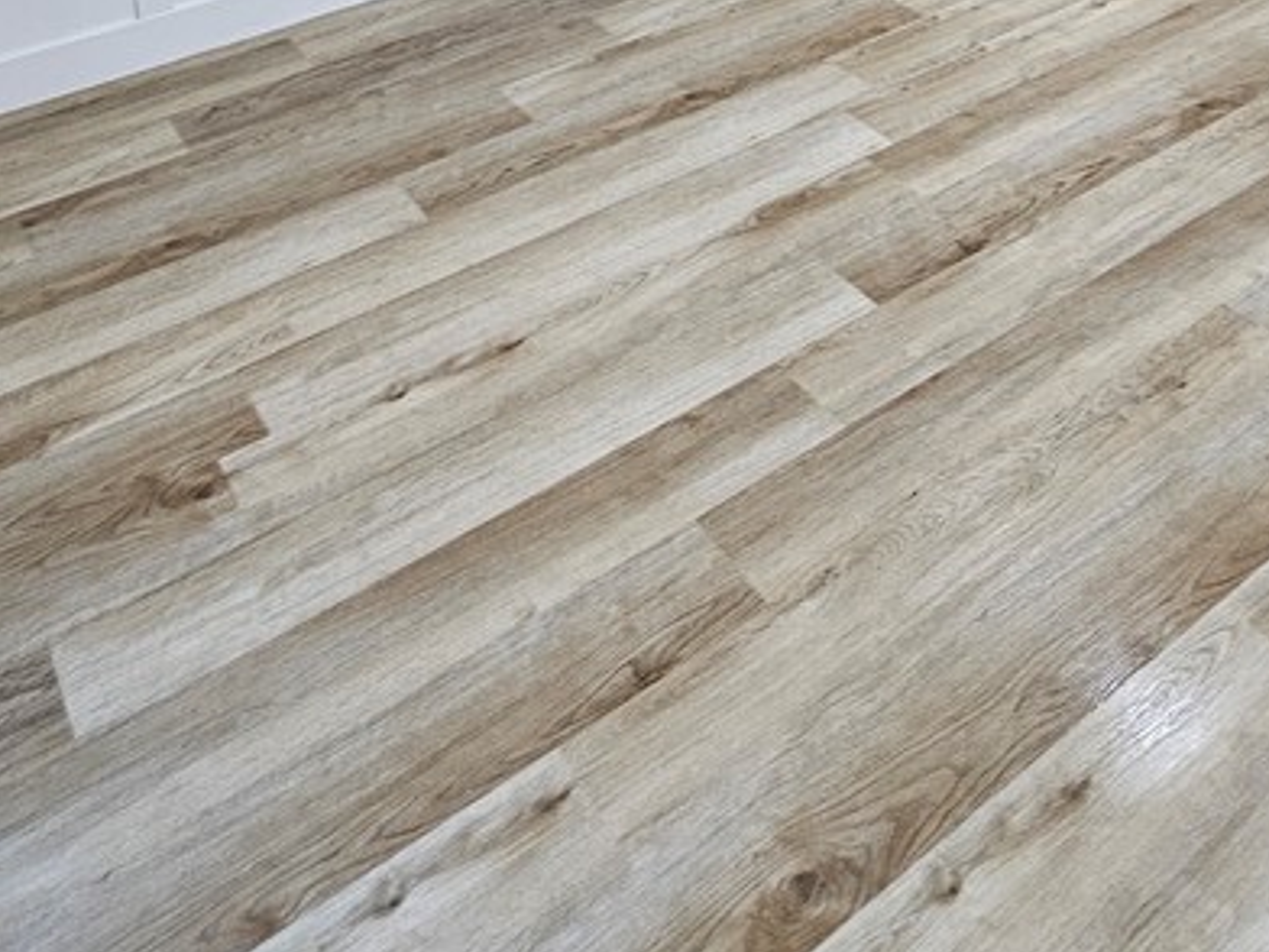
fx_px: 1246
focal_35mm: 34
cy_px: -266
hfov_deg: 54.0
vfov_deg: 32.3
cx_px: 618
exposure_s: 1/40
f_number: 2.2
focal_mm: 2.2
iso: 320
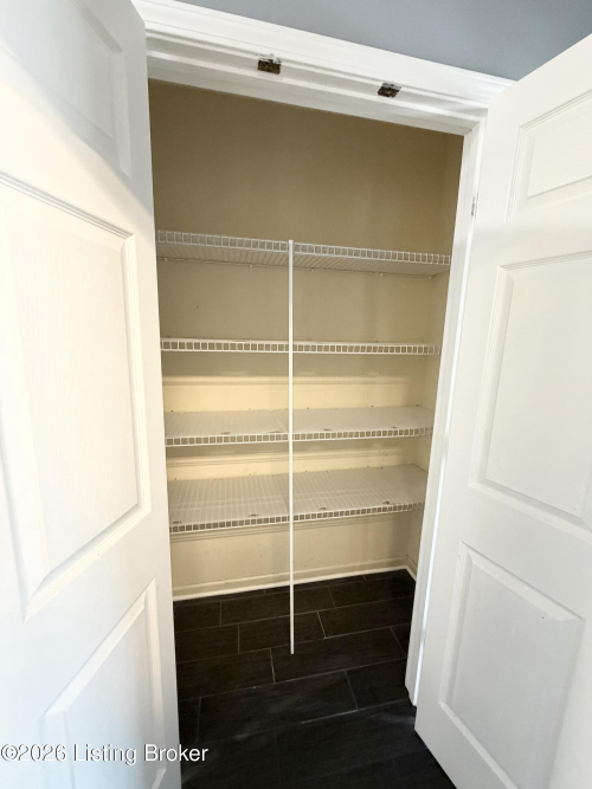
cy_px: 394
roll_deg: -1.6
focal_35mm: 14
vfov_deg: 102.1
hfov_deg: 85.7
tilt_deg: -9.1
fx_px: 319
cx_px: 296
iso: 500
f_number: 2.2
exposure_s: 1/60
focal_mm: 2.22
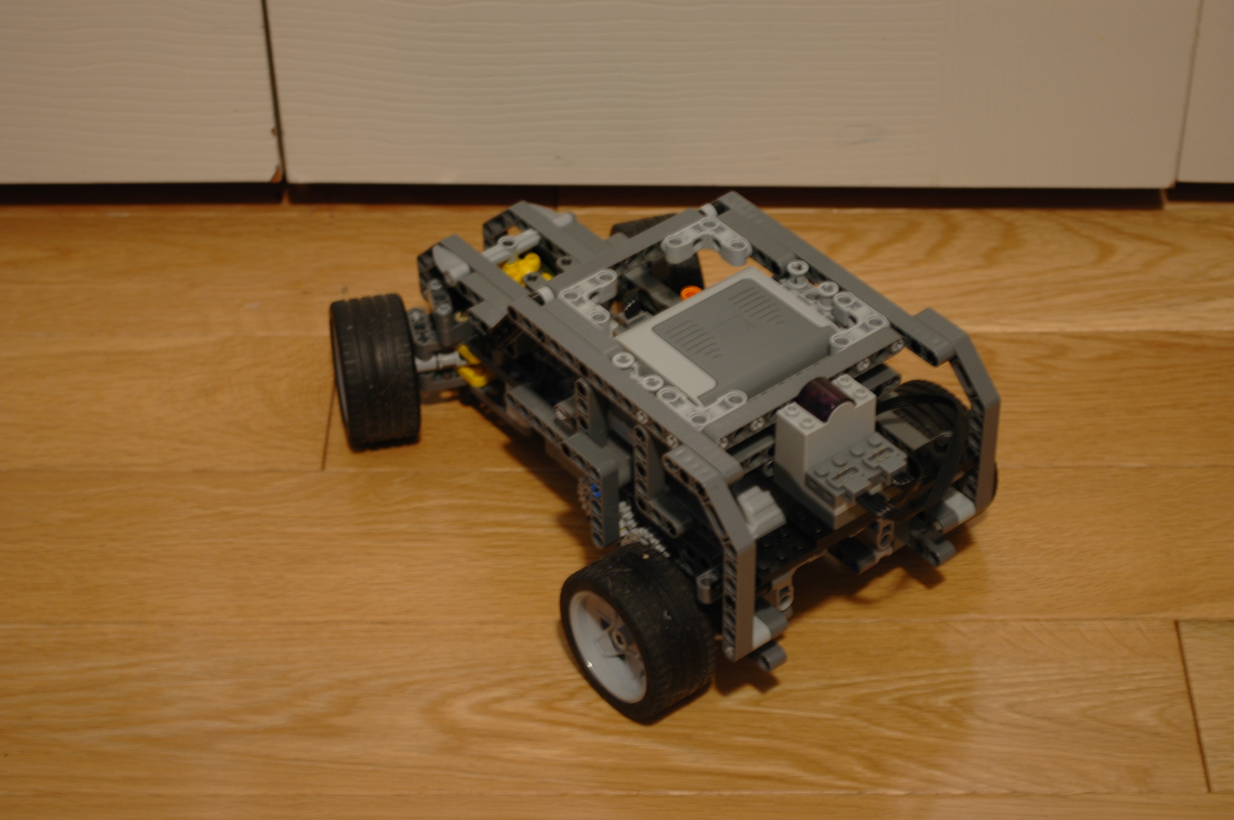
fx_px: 2825
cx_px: 617
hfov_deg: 24.6
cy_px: 410
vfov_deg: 16.5
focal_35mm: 82
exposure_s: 1
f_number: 5.6
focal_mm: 55
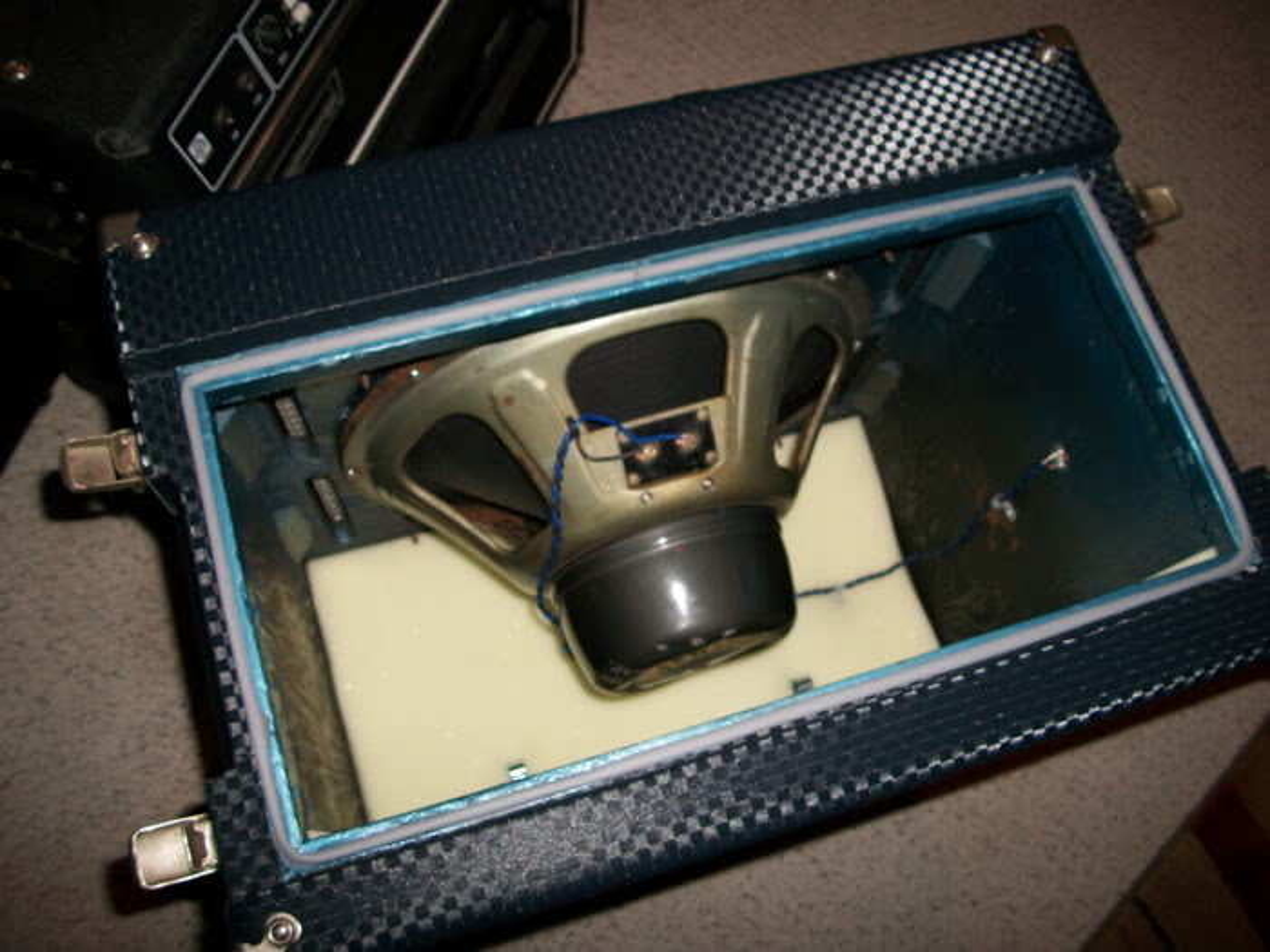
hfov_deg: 56.8
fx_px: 1174
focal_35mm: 32
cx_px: 635
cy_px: 476
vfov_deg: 44.2
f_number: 2.9
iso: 80
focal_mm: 5.7
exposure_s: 1/60
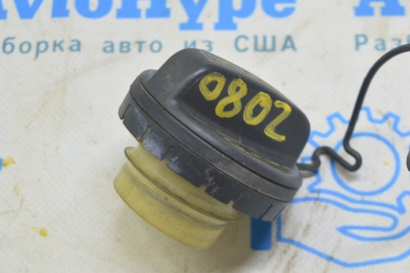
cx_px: 226
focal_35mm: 90
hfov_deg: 22.6
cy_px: 145
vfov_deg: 15.2
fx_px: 1024
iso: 400
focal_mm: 40
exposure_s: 1/20
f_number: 5.6
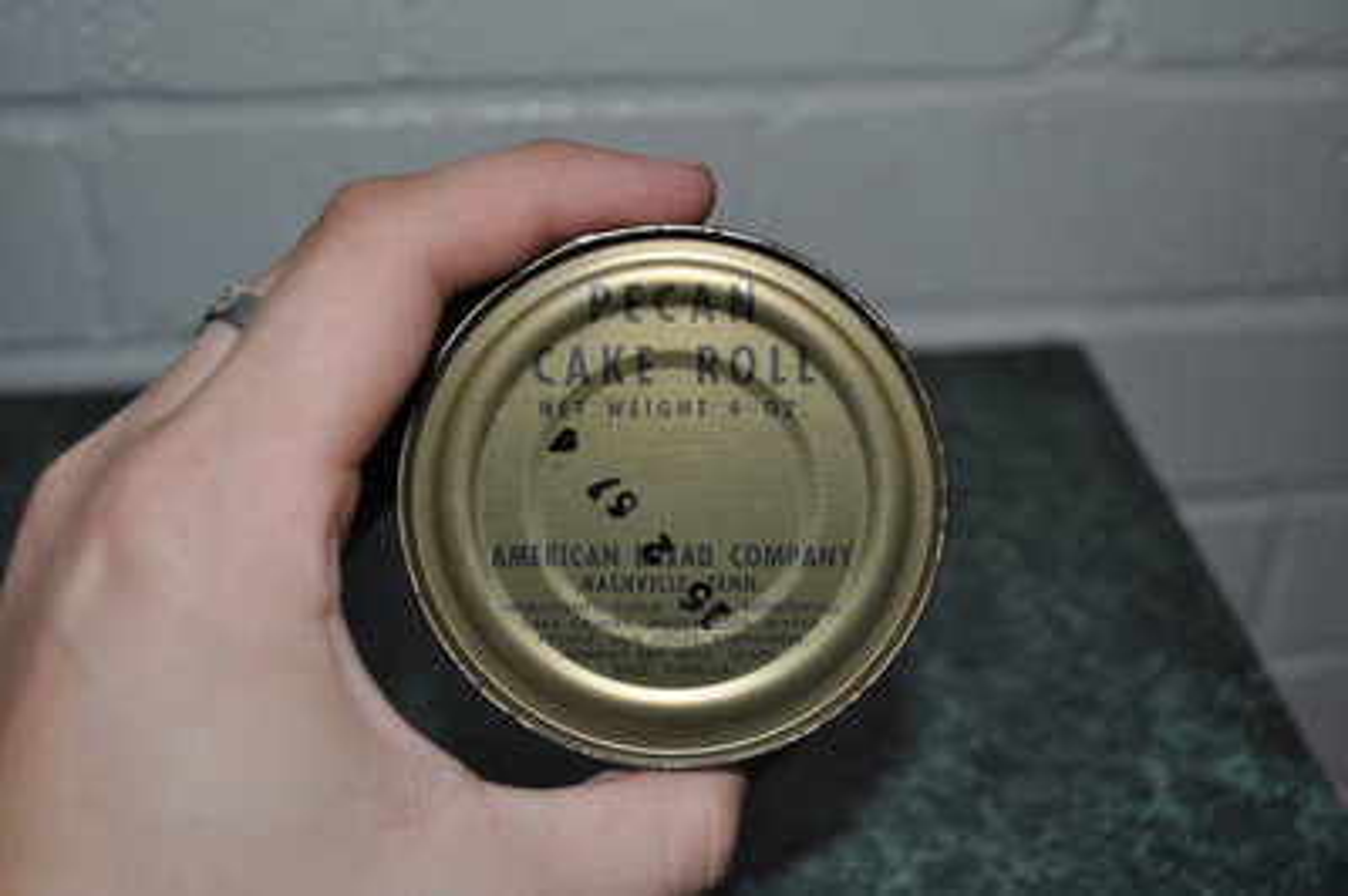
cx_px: 674
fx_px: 1571
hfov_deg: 46.4
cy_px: 448
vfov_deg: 31.8
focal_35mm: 42
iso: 200
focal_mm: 28
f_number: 4.5
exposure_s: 1/60
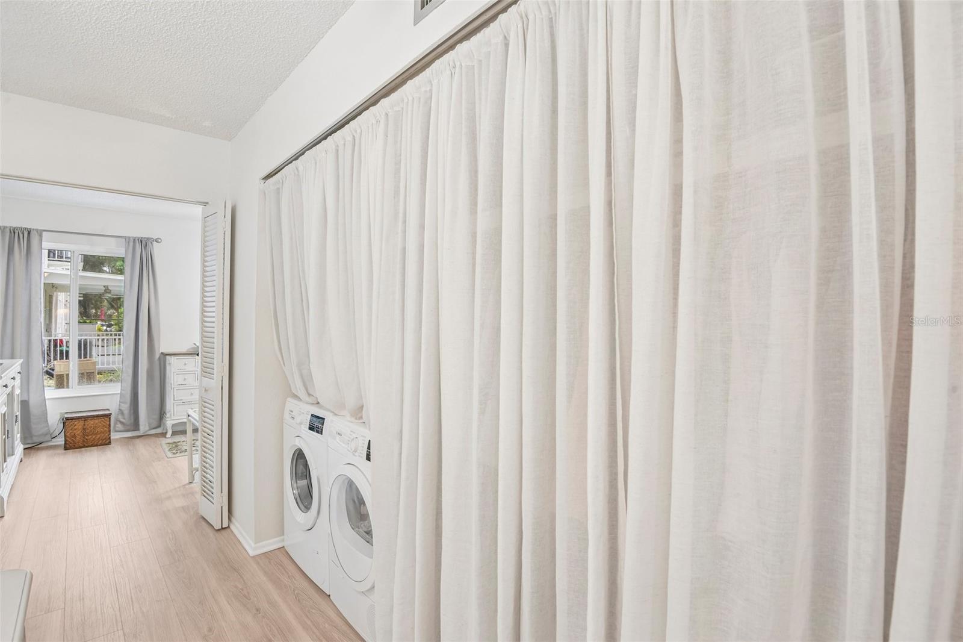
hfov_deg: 96.7
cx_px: 482
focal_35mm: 16
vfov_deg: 73.7
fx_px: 428
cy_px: 321
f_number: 8
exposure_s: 1/10
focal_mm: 16
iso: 400
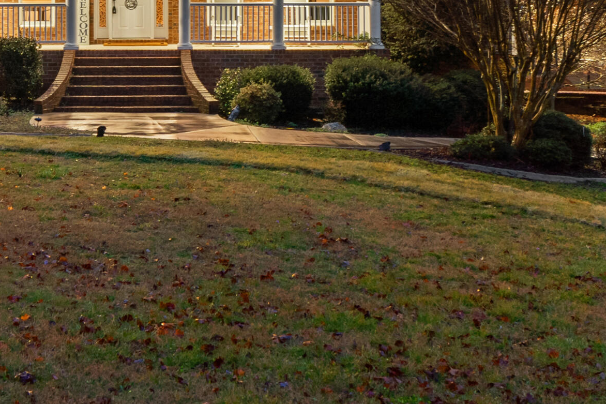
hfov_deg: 30.6
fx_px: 1077
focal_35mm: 64
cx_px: 115
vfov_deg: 20.5
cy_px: -10
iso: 200
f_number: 9
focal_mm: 20
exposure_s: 4
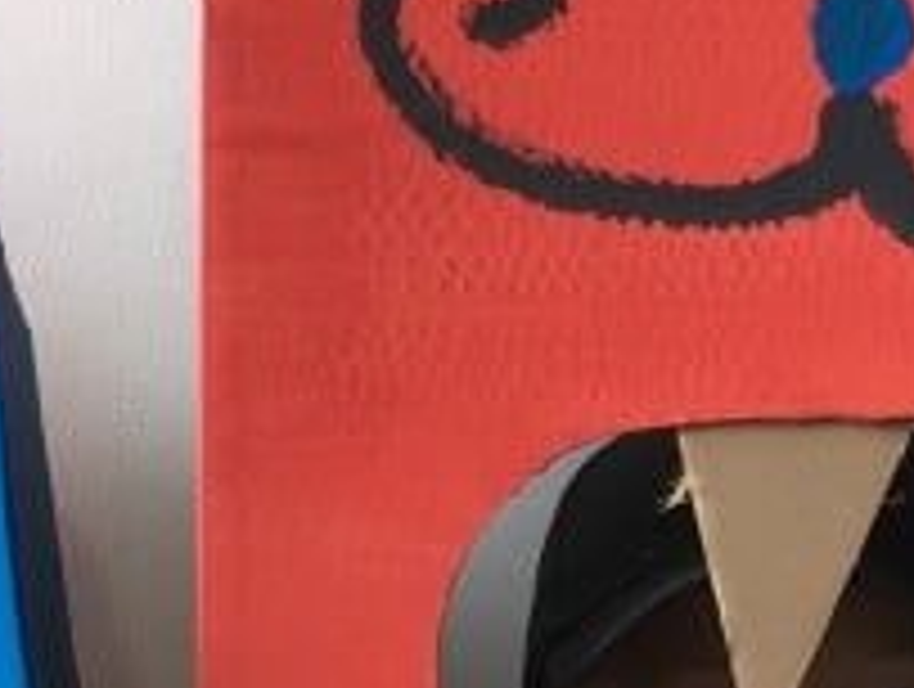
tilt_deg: -7.3
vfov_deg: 10.1
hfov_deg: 13.5
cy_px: 760
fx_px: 3862
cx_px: 653
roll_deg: +0.6
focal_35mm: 146
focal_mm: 4.15
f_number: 2.2
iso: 32
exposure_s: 1/100
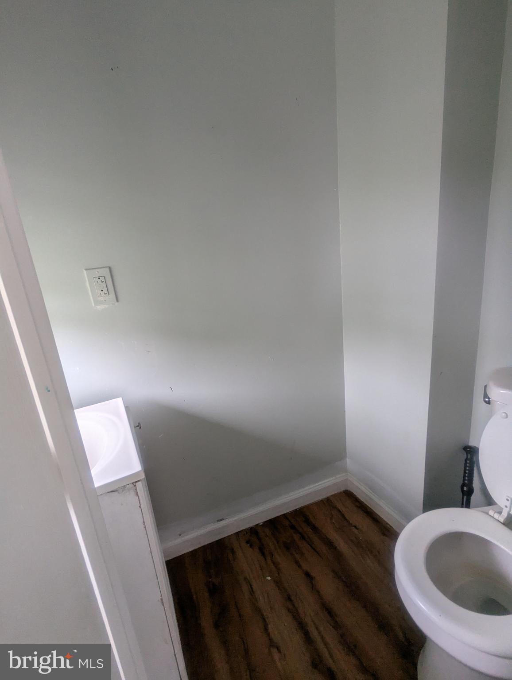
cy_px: 340
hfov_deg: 78.2
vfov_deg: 94.4
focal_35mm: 16
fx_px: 315
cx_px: 256
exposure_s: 1/131
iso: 209
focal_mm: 2.35
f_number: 2.2
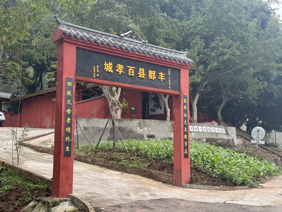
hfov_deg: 39.7
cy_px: 106
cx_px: 141
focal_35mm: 48
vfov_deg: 30.3
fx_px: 391
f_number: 1.78
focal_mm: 6.76
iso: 64
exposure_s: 1/189
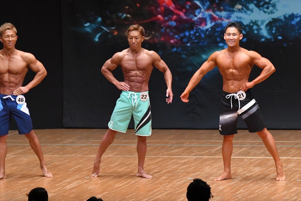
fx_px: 2131
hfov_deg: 8.1
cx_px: 150
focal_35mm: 255
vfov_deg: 5.4
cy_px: 100
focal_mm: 170
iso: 8000
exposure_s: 1/400
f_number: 5.6
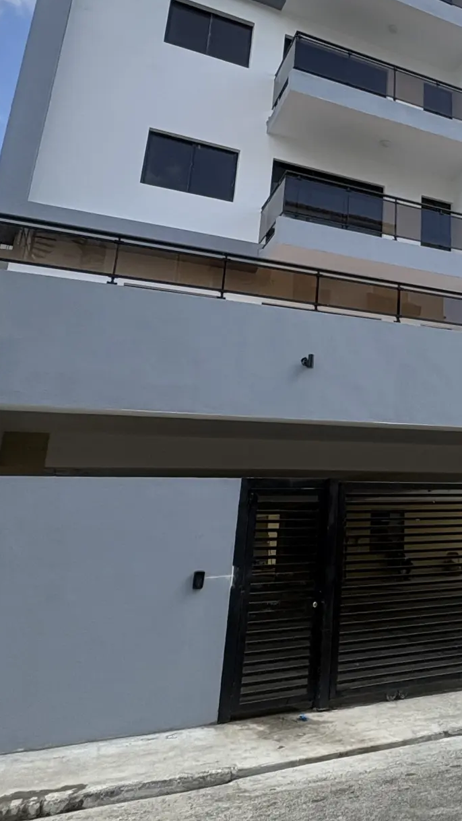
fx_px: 697
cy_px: 293
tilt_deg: +20.0
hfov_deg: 31.9
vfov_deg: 60.0
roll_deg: +1.8
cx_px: 523
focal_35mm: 32
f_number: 2.2
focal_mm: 2.22
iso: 64
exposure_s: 1/1160
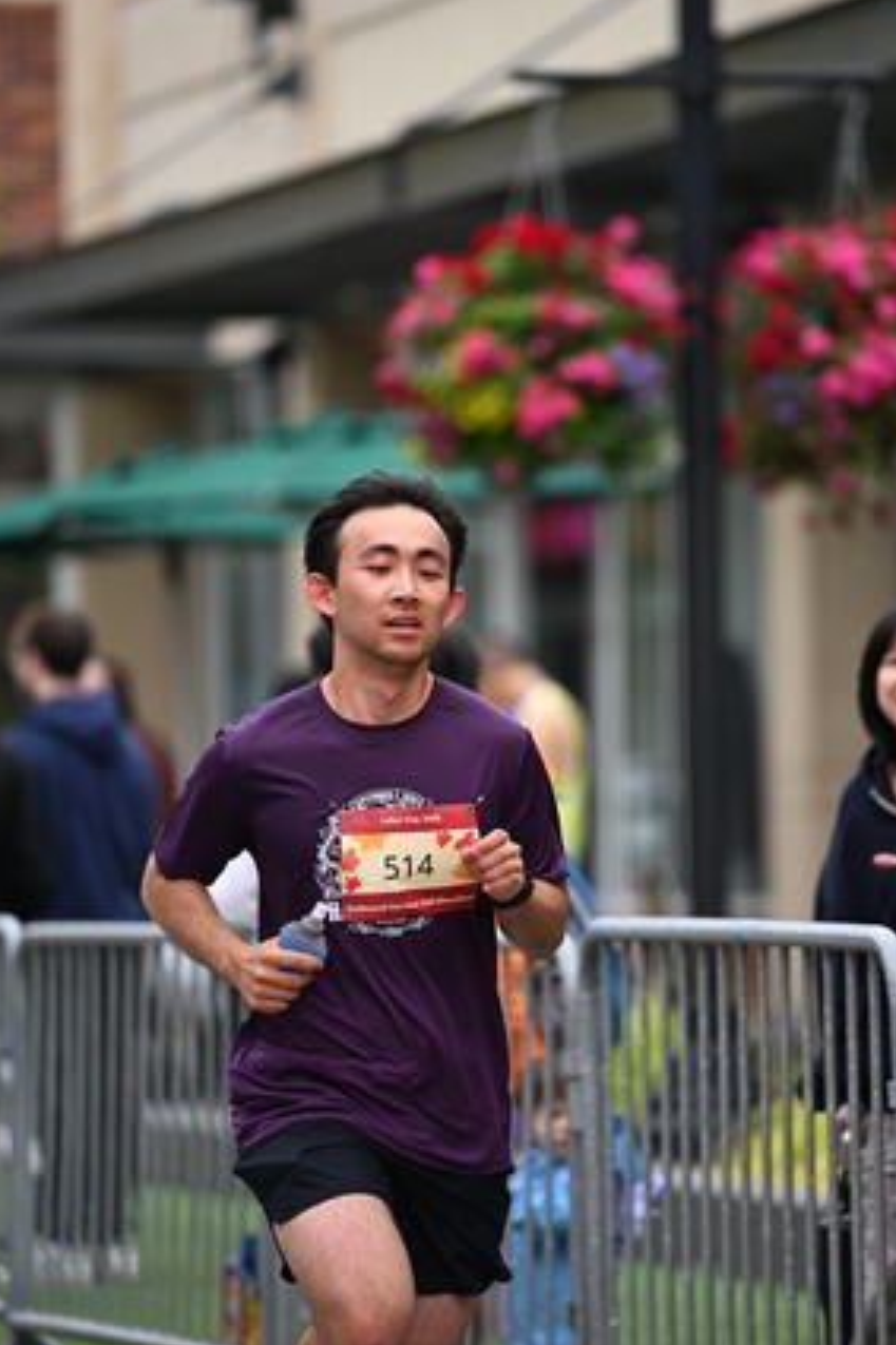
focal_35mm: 259
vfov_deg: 8.0
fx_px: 9676
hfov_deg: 5.3
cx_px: 518
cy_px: 652
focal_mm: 200
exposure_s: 1/2000
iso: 640
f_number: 2.8
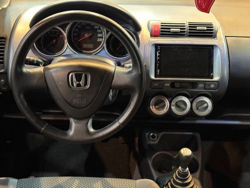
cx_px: 125
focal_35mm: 52
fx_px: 376
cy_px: 94
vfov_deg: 28.1
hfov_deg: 36.8
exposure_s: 1/17
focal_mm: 5.96
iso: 400
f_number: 1.6
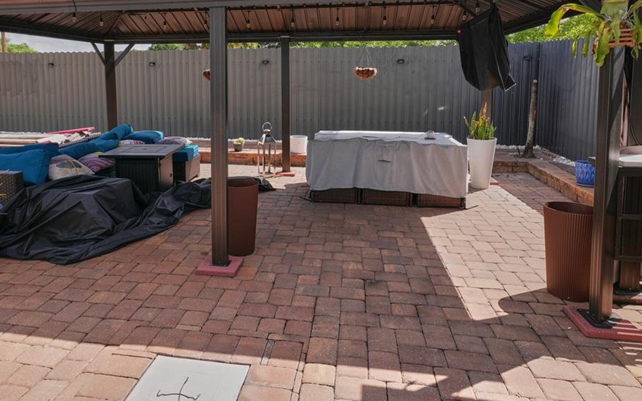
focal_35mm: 25
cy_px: 119
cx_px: 277
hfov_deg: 72.2
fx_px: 437
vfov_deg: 48.1
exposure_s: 1/200
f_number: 7.1
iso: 100
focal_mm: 14
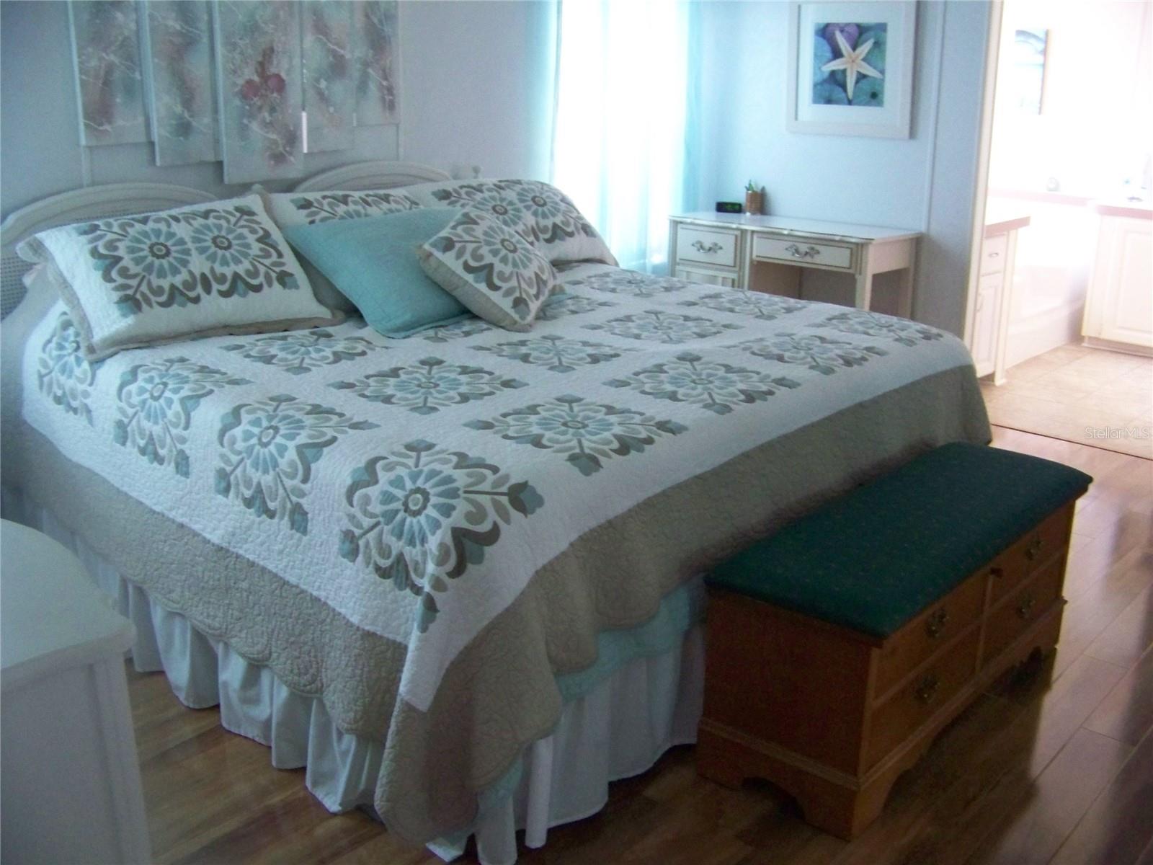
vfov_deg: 39.7
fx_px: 1199
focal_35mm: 36
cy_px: 432
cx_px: 576
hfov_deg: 51.4
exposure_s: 1/20
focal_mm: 5.85
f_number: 2.8
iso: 400
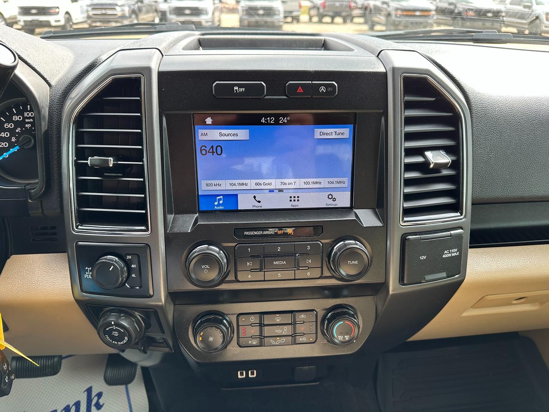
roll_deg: -0.5
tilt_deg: -27.8
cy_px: 206
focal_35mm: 24
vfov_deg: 56.8
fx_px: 381
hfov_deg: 71.6
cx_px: 274
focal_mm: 6.86
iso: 80
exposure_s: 1/199
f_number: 1.78
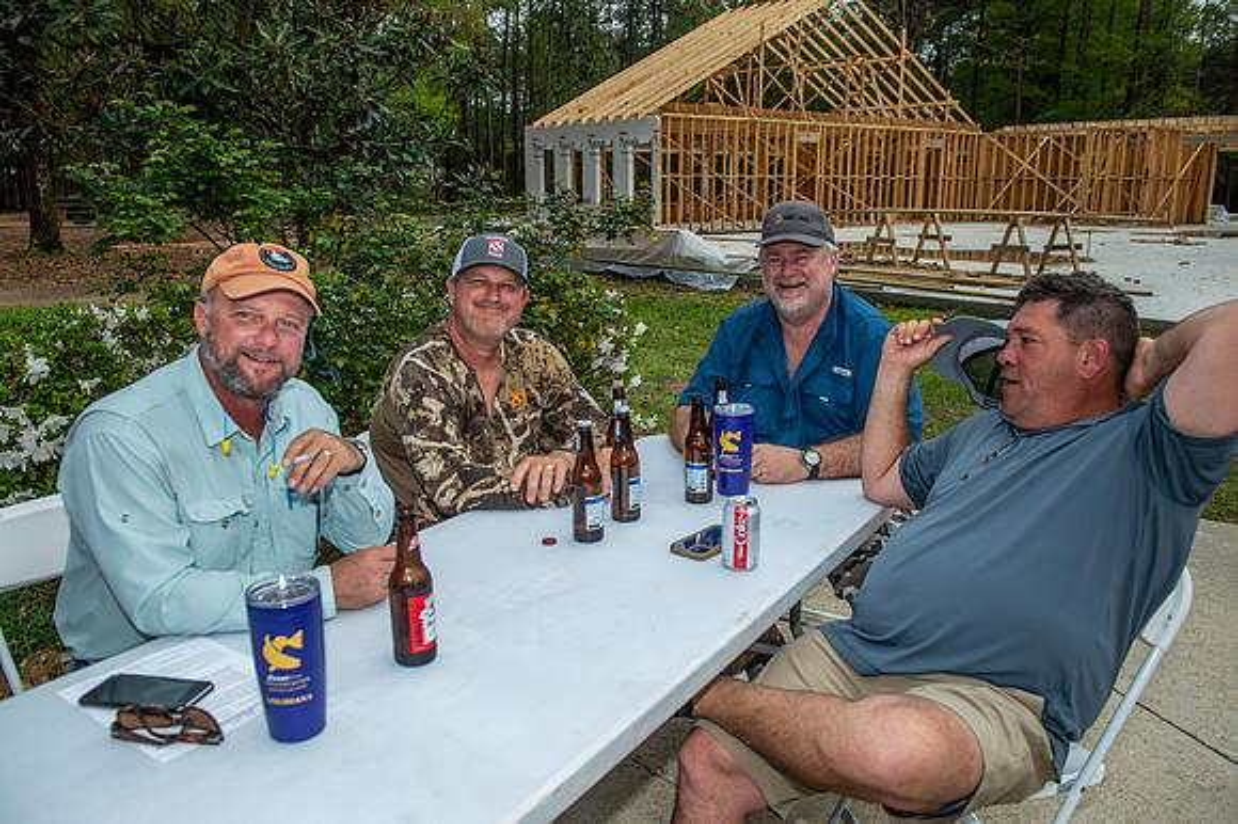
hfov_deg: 65.5
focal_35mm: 28
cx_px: 619
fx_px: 962
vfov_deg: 46.4
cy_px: 412
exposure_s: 1/320
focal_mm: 28
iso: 320
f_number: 5.6
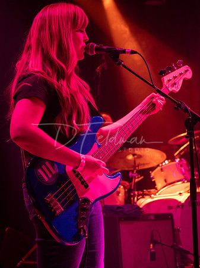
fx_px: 617
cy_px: 134
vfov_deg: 24.4
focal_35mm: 80
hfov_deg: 18.4
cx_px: 100
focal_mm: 40
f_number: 2.8
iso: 2000
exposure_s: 1/125
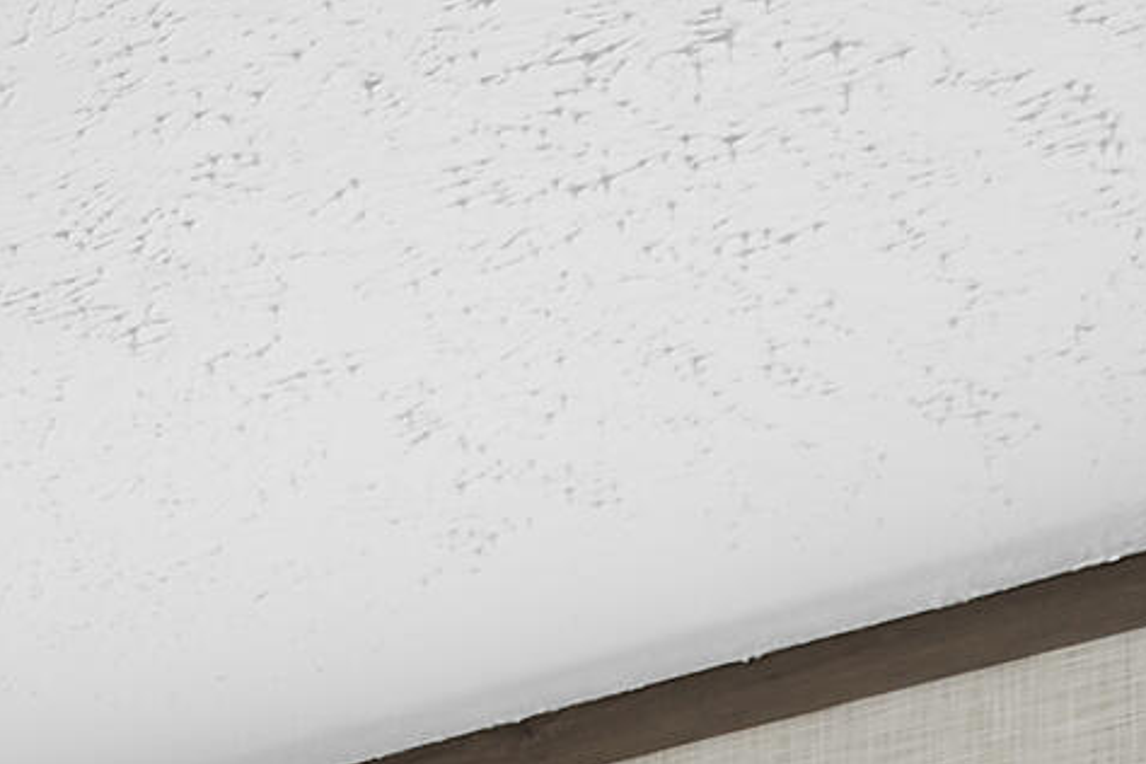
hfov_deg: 15.4
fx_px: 3024
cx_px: -1366
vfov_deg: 10.9
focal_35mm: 95
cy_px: 2123
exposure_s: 1/10
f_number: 4.5
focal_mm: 10
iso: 100
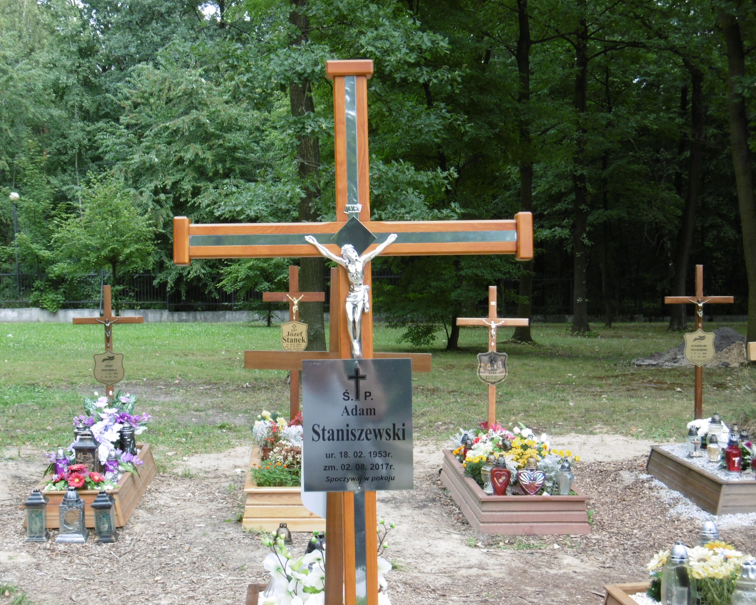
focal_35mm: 54
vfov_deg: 28.1
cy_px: 302
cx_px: 355
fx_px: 1208
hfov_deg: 34.7
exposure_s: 1/80
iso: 100
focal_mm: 9.2
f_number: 4
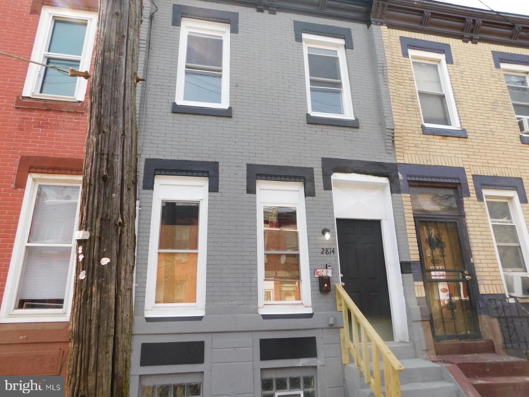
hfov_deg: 73.9
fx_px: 351
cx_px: 264
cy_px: 198
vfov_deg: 58.9
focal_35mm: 23
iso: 125
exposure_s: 1/400
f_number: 3
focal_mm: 4
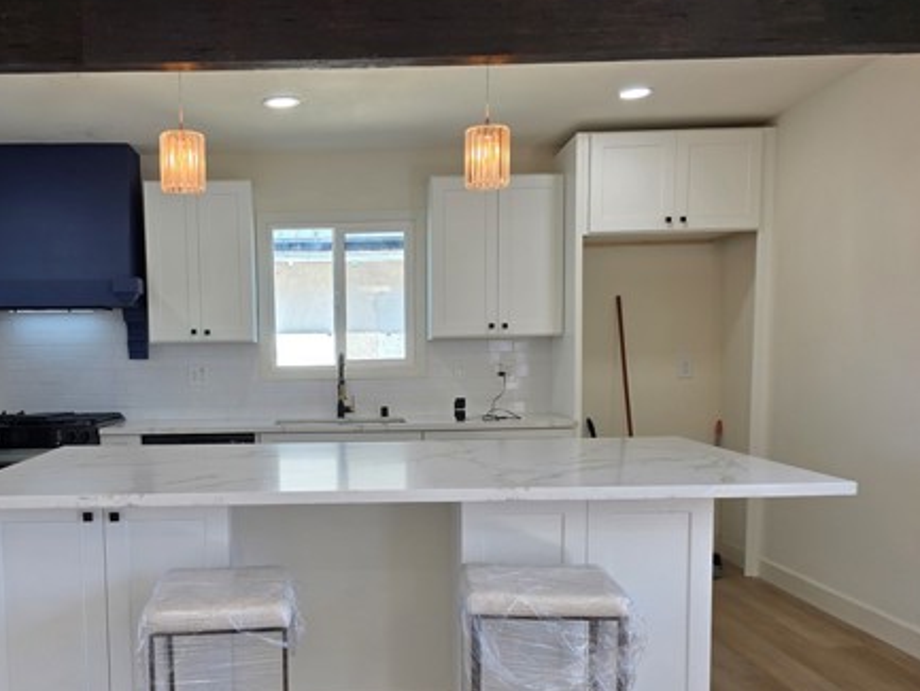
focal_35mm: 34
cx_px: 331
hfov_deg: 53.2
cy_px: 444
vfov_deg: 41.4
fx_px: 904
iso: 32
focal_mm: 6.3
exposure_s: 1/120
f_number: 1.7
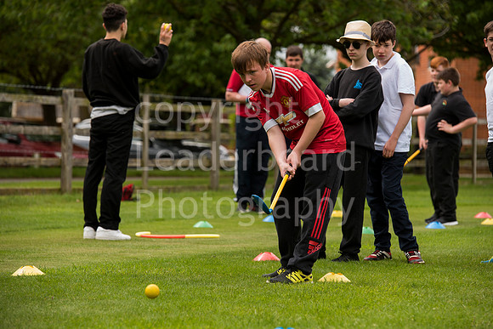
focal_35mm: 170
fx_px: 2328
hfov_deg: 12.1
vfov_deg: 8.1
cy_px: 164
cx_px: 246
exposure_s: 1/640
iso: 400
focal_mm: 170
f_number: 5.6
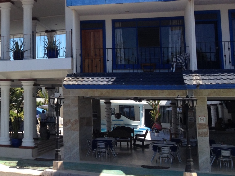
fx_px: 502
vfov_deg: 19.7
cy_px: 32
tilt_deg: +5.4
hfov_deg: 25.0
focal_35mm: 74
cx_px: -1
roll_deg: -0.1
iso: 50
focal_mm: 4.28
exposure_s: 1/1200
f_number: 2.4
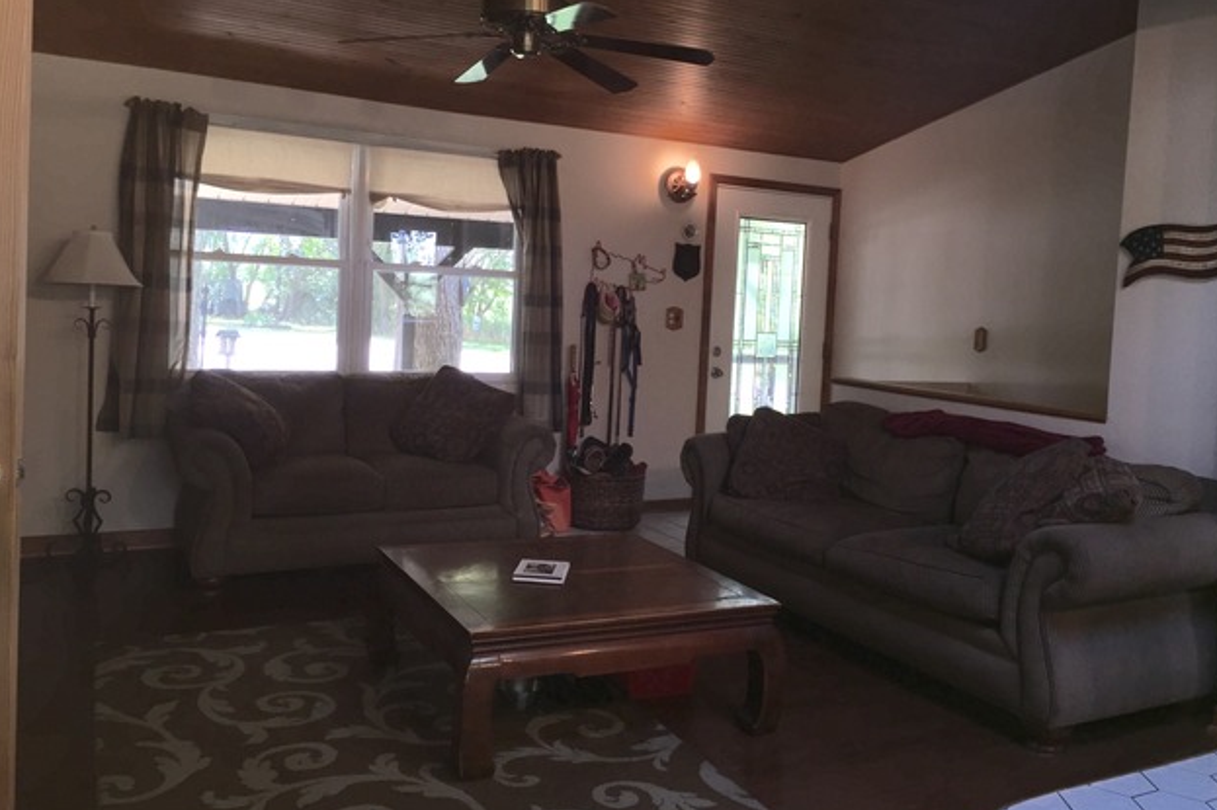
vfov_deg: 42.3
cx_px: 619
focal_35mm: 31
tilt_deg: -3.2
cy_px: 363
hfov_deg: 60.3
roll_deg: -3.8
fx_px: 1048
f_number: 2.2
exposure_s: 1/30
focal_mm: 4.15
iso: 32
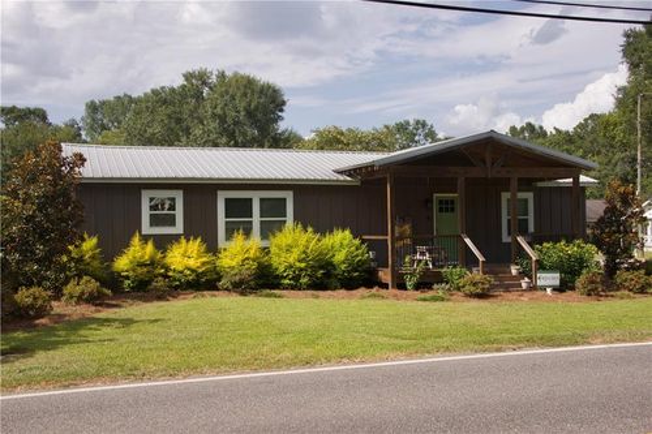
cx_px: 326
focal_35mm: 40
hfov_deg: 48.5
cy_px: 217
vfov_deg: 33.4
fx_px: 724
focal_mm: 40
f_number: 4
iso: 160
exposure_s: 1/60
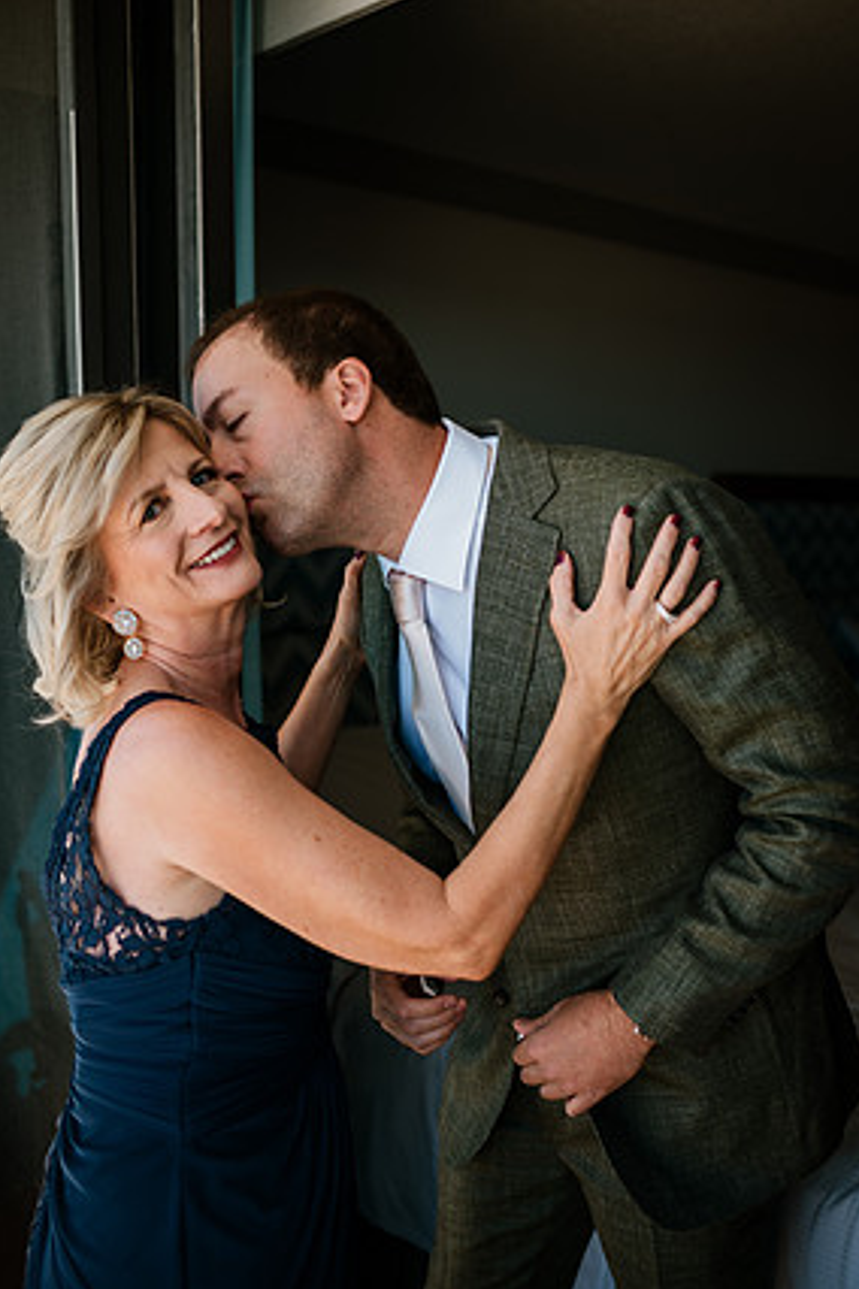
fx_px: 1324
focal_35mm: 37
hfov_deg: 35.9
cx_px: 451
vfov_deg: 51.9
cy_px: 675
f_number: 2.2
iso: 100
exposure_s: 1/640
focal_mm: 35
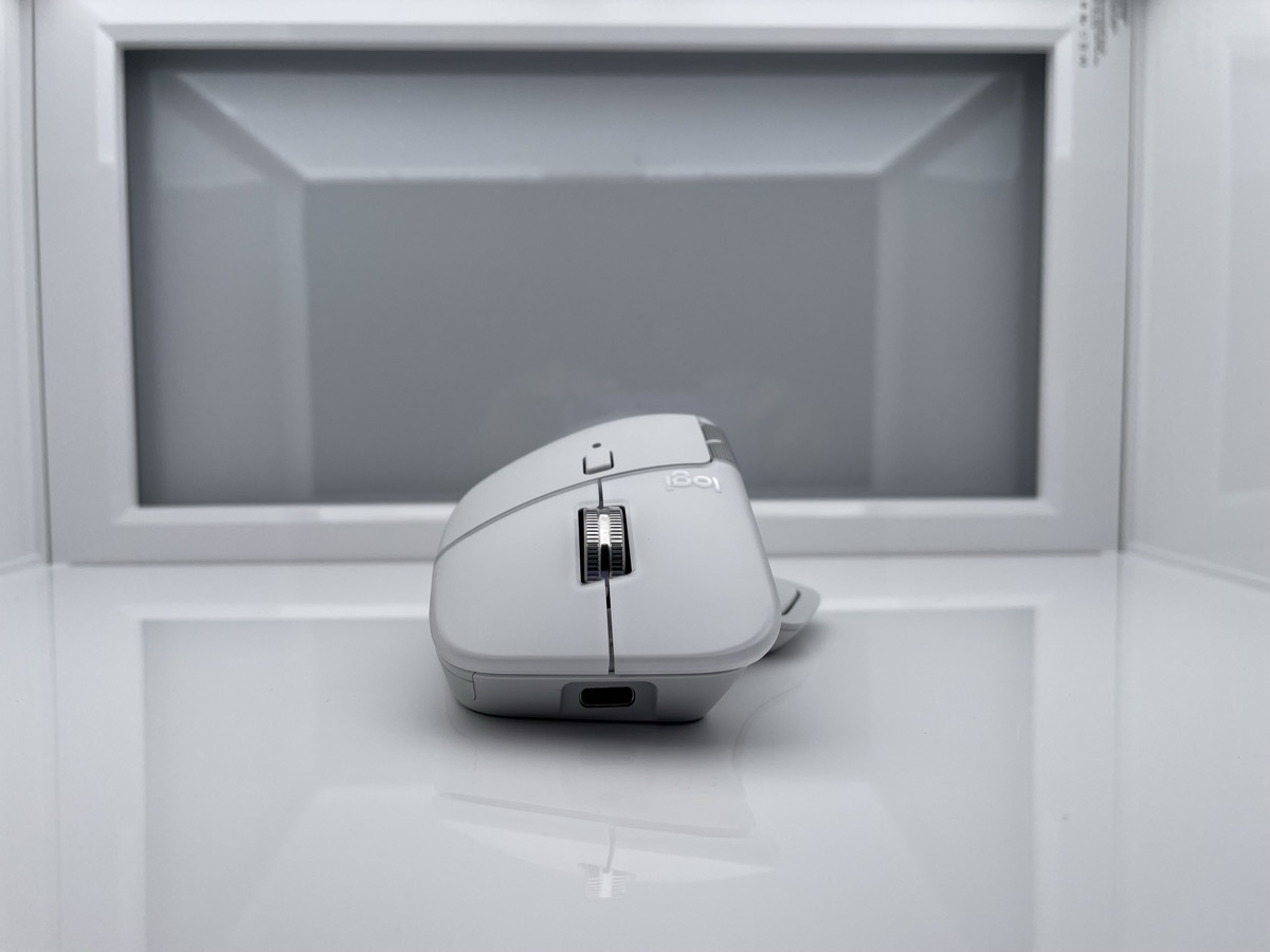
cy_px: 476
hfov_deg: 67.3
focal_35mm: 26
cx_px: 635
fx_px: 954
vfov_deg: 53.1
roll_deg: +1.0
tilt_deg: -3.2
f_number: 1.6
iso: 32
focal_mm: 4.2
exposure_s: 1/502
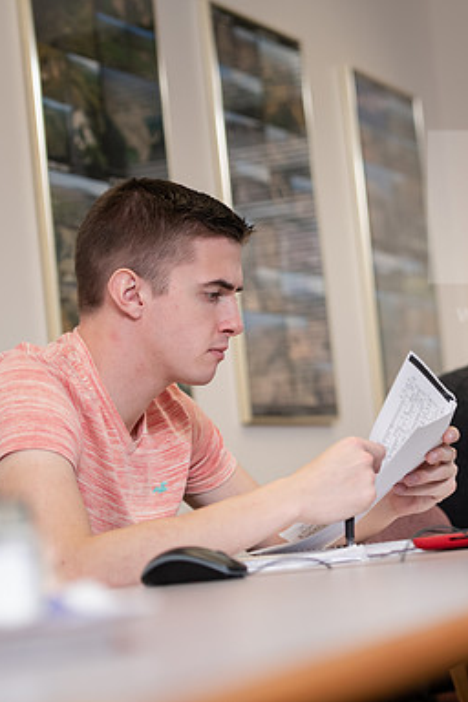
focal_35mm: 124
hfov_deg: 11.0
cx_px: 373
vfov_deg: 16.5
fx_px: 2418
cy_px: 352
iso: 640
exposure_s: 1/200
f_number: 3.2
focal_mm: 82
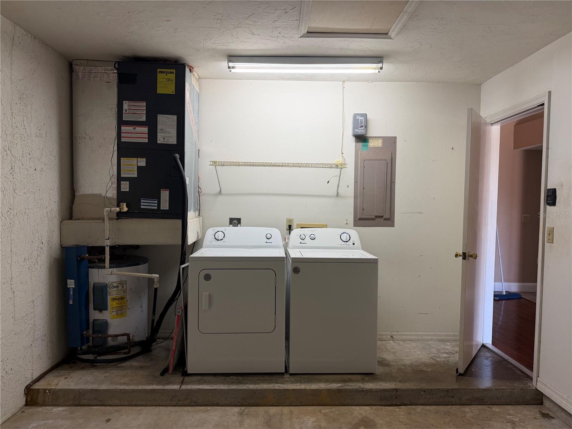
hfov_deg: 71.6
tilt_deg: -1.7
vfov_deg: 56.8
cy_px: 214
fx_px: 397
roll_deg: -1.5
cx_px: 286
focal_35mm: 24
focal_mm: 6.76
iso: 125
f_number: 1.78
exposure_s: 1/60
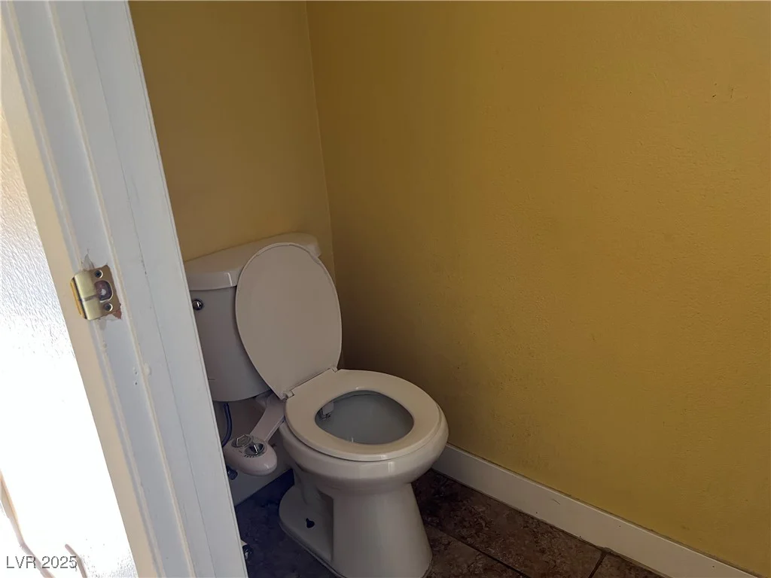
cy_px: 289
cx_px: 386
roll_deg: +6.9
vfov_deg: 53.1
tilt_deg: -18.8
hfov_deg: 67.3
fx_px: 579
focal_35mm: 26
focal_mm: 5.7
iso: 250
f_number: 1.5
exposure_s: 1/60
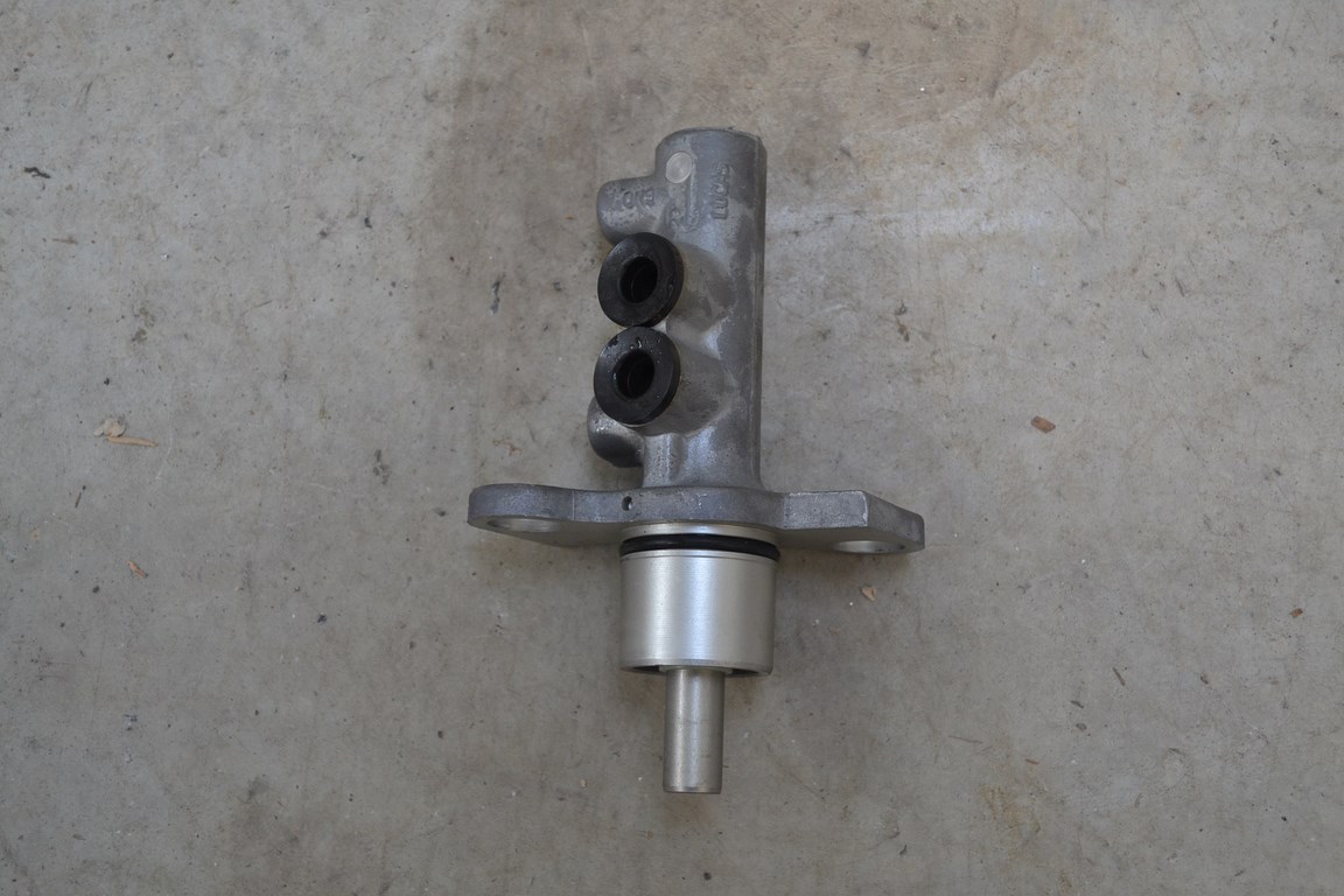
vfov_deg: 29.9
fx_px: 1680
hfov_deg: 43.6
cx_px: 672
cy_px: 448
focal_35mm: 45
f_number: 4.5
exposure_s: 1/40
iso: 400
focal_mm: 30
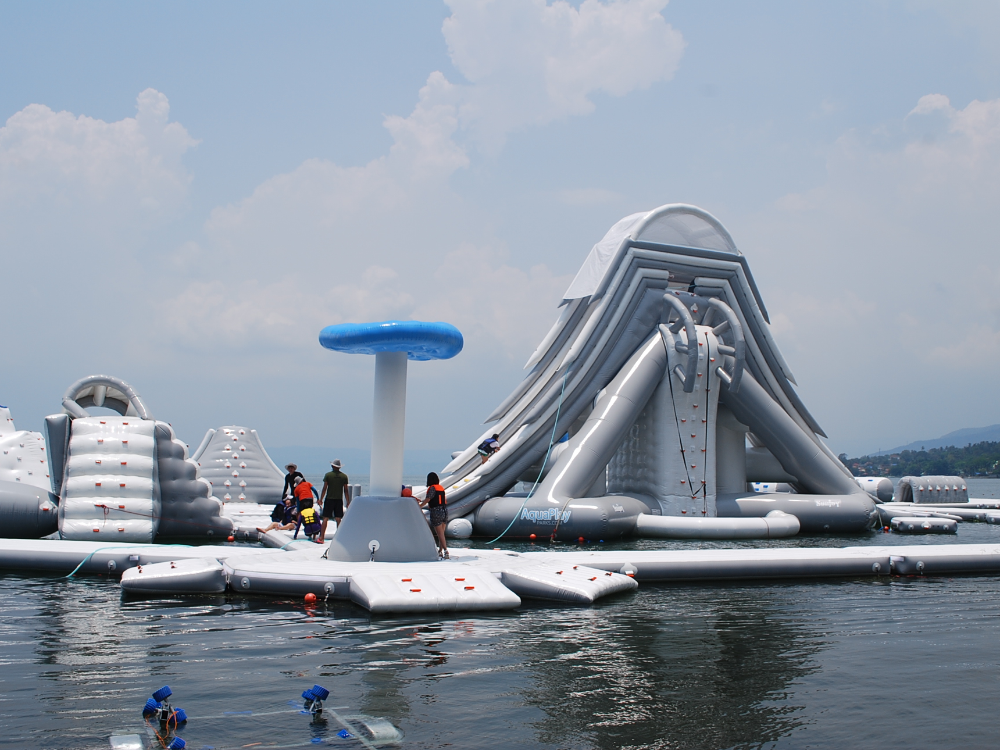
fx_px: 1127
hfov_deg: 47.8
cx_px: 543
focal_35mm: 39
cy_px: 375
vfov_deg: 36.8
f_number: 9
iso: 100
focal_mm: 24
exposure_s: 1/320
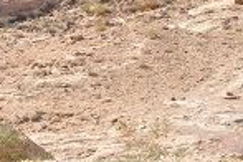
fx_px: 3517
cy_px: -73
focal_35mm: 521
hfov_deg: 4.0
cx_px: 164
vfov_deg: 2.6
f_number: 9
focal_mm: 85
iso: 200
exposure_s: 1/320
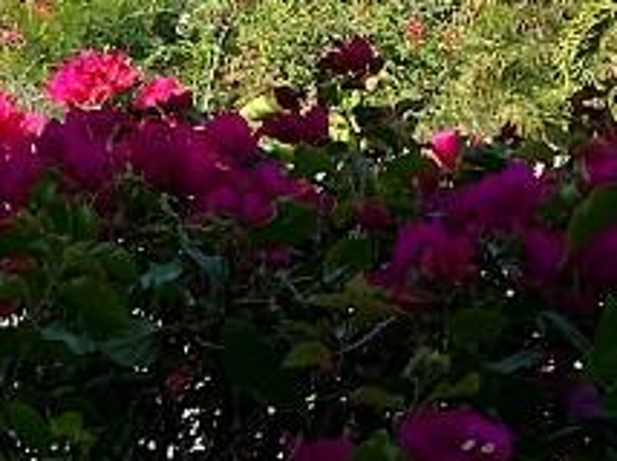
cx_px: -582
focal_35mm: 230
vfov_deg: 6.3
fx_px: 4095
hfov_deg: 8.2
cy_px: -429
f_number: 1.78
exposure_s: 1/4016
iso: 64
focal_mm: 6.86
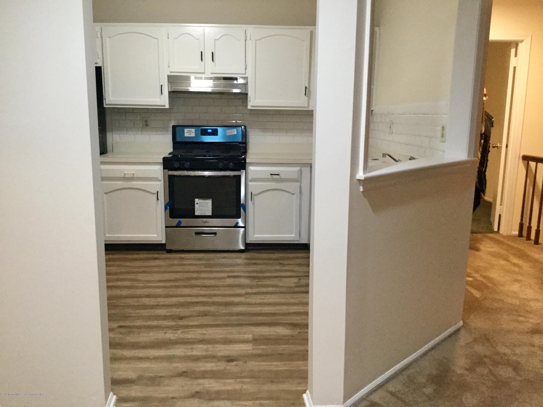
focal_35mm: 31
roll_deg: +0.8
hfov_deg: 58.4
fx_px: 486
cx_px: 272
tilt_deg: -11.9
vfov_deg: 45.4
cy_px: 204
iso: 200
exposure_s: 1/20
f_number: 2.4
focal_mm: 3.3
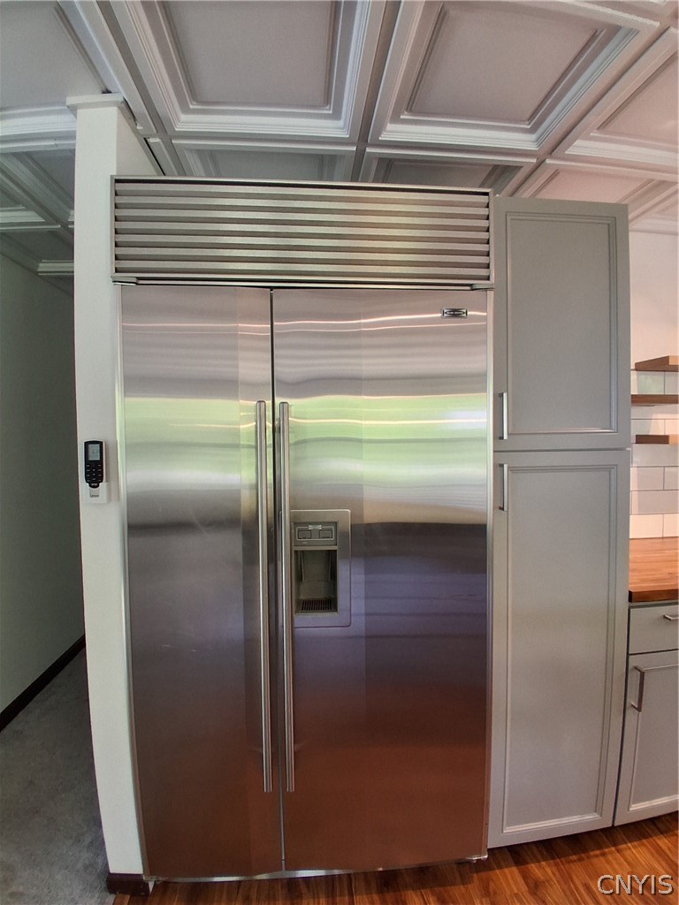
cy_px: 452
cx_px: 340
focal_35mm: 17
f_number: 2.2
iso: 160
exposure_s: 1/40
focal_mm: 1.4
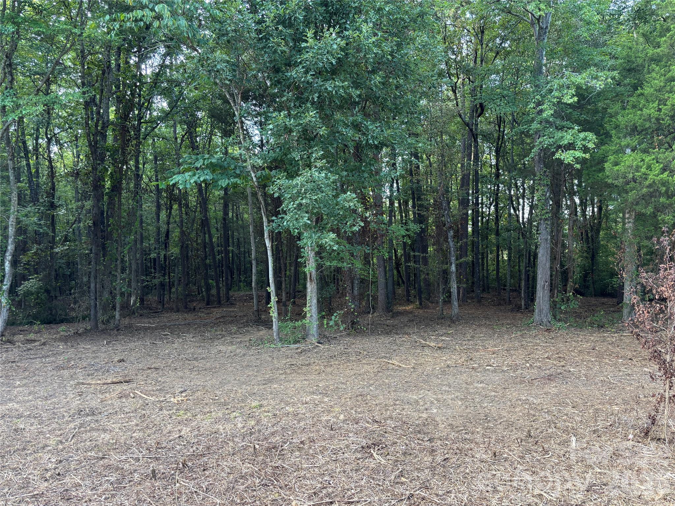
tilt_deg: -0.4
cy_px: 253
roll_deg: -0.1
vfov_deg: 53.1
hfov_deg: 67.3
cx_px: 338
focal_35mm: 26
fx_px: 507
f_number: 1.6
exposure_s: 1/121
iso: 125
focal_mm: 5.96
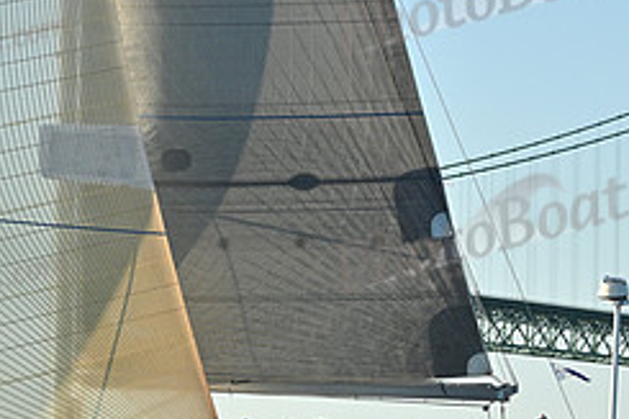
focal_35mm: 204
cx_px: 203
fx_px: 3562
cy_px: 397
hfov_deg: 10.1
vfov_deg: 6.7
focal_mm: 86
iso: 800
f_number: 13
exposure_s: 1/1000
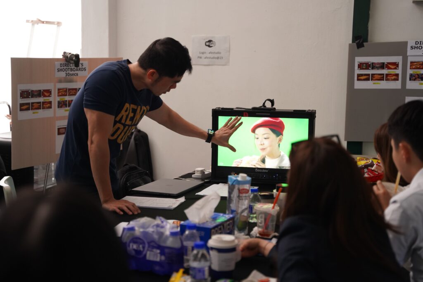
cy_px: 141
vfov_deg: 23.6
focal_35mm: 58
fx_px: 676
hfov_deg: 34.8
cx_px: 212
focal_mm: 57.5
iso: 2000
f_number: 2.8
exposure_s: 1/100
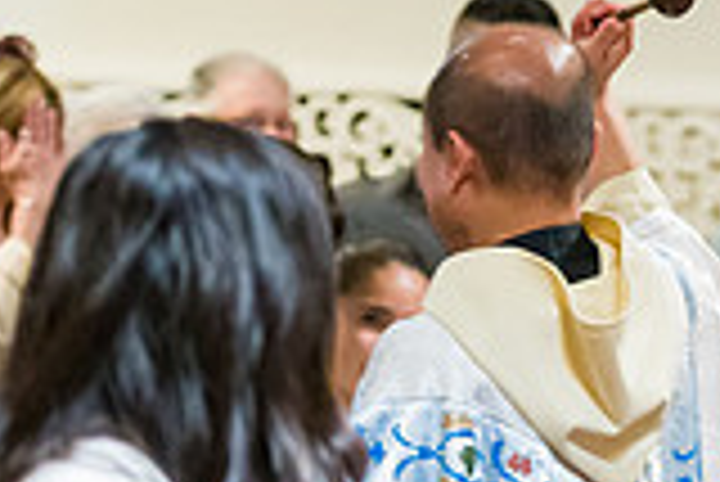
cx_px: 1233
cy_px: 302
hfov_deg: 5.7
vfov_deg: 3.9
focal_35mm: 355
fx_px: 7106
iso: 6400
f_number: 3.2
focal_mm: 98
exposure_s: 1/200
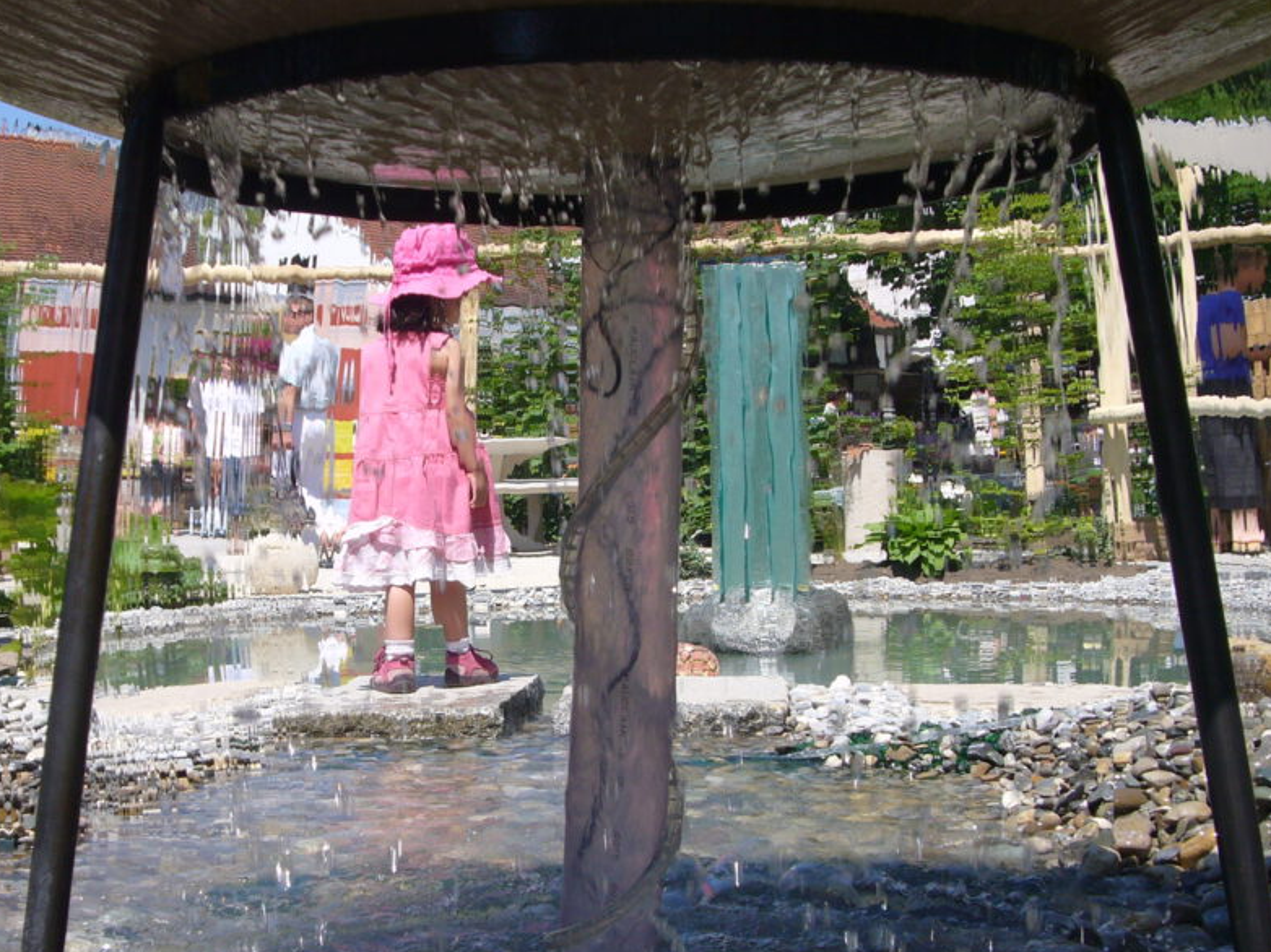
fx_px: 2019
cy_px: 595
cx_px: 460
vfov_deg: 26.5
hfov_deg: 34.7
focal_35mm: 55
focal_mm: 6.9
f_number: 7.1
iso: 80
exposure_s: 1/250
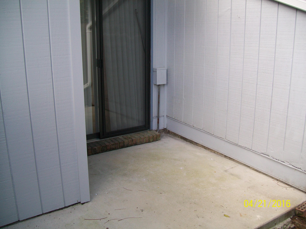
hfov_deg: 54.0
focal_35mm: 34
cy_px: 114
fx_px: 301
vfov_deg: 41.8
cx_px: 153
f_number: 2.7
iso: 64
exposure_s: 1/200
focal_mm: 6.1
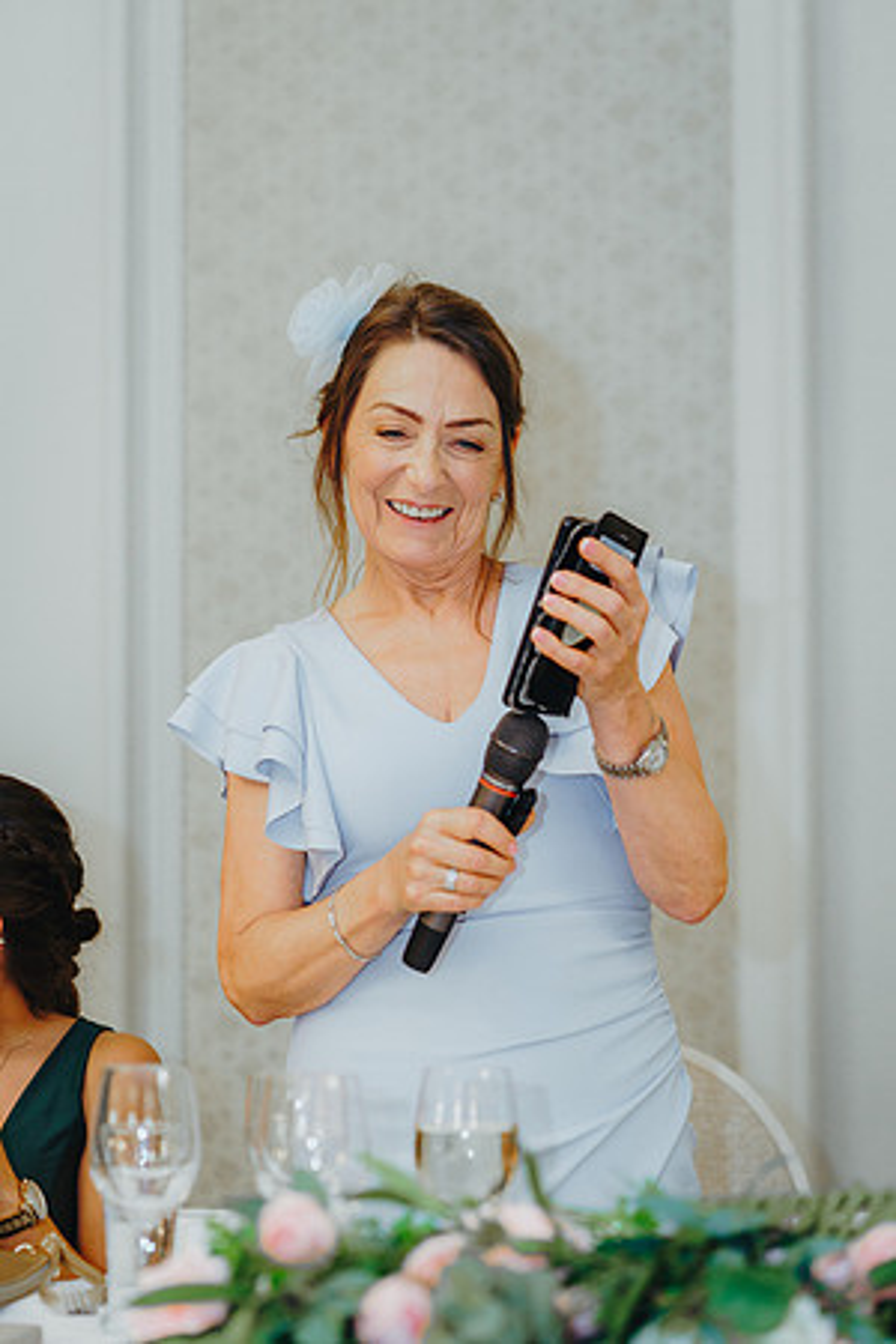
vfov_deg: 23.9
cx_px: 448
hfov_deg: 16.1
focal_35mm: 85
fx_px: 3173
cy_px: 672
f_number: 2.8
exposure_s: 1/125
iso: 2000
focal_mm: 85
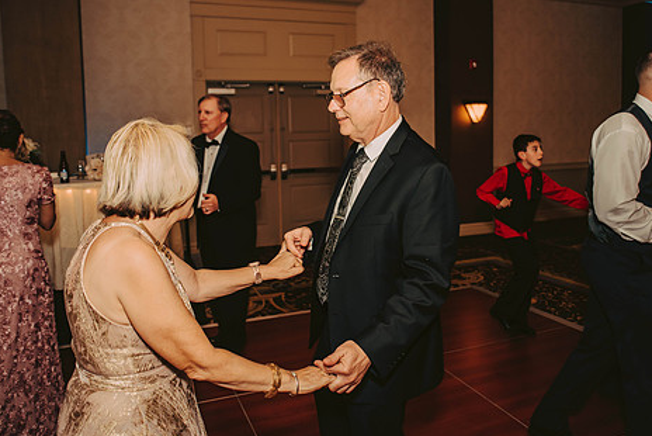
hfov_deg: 61.8
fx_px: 544
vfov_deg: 43.5
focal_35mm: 30
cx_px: 356
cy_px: 182
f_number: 2.8
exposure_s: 1/125
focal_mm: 24
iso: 800
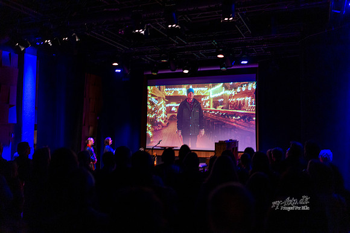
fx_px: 340
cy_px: 116
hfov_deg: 54.4
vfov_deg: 37.9
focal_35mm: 35
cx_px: 175
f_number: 1.4
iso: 2000
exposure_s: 1/200
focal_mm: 35
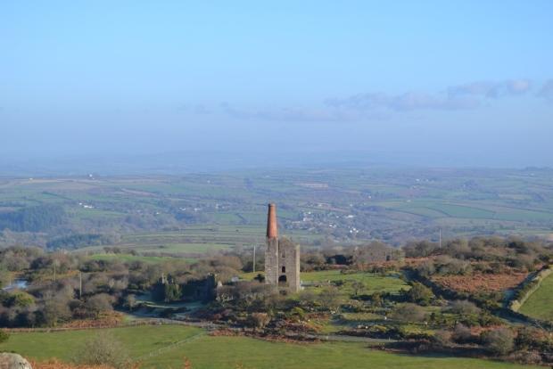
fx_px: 1268
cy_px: 184
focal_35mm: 82
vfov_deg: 16.6
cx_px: 276
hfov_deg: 24.6
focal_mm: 55
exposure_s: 1/200
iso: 100
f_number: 7.1
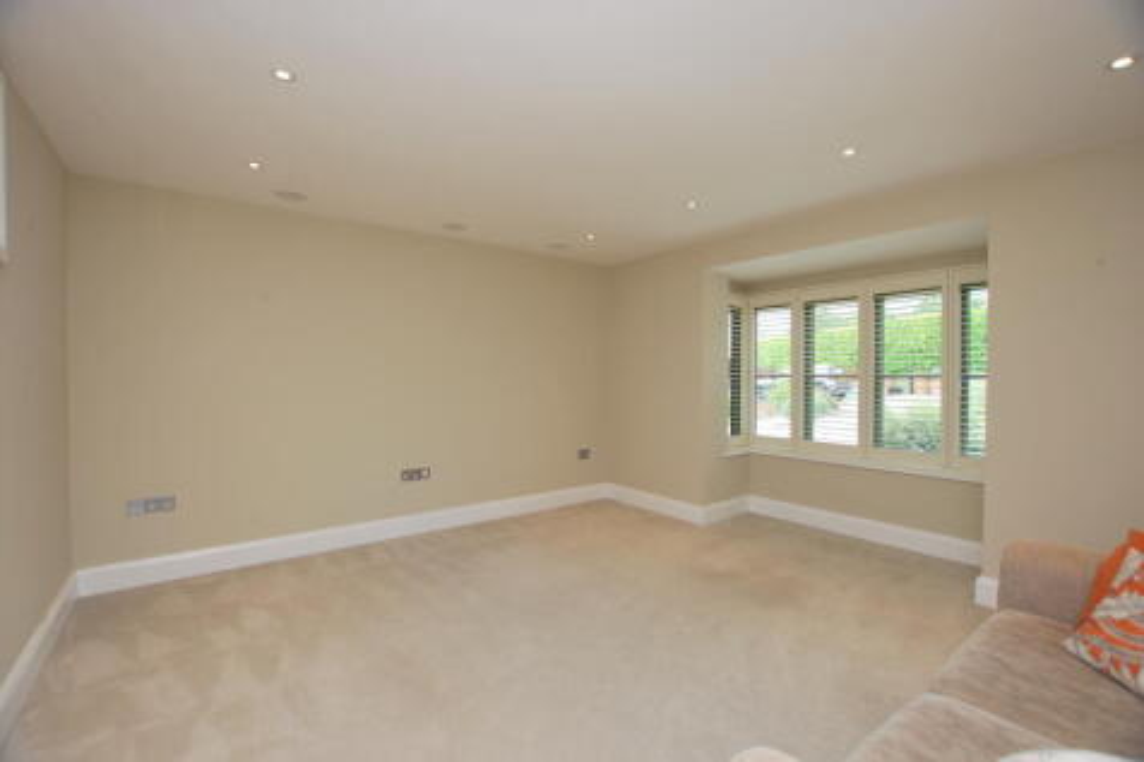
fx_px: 476
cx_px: 572
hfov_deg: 100.4
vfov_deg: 77.3
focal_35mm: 15
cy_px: 381
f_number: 4
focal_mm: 10
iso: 100
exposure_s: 1/60
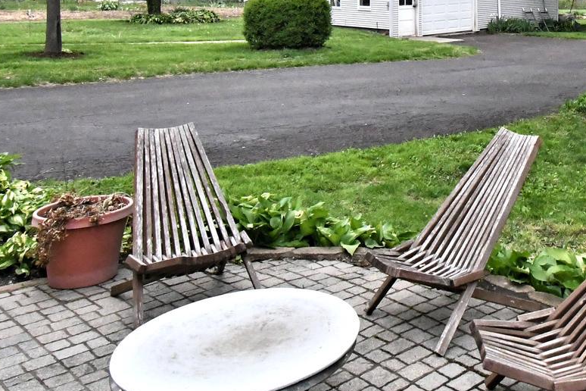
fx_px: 732
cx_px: 559
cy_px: -46
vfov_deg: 27.2
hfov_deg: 39.5
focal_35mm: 45
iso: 6400
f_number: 6.3
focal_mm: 11.5
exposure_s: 1/5000
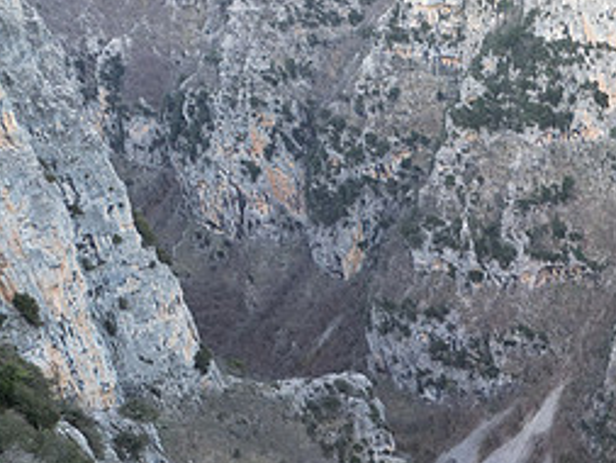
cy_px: 506
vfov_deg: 24.8
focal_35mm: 55
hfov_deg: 31.2
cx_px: 670
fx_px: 979
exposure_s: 1/20
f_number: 1.7
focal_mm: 6.72
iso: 100
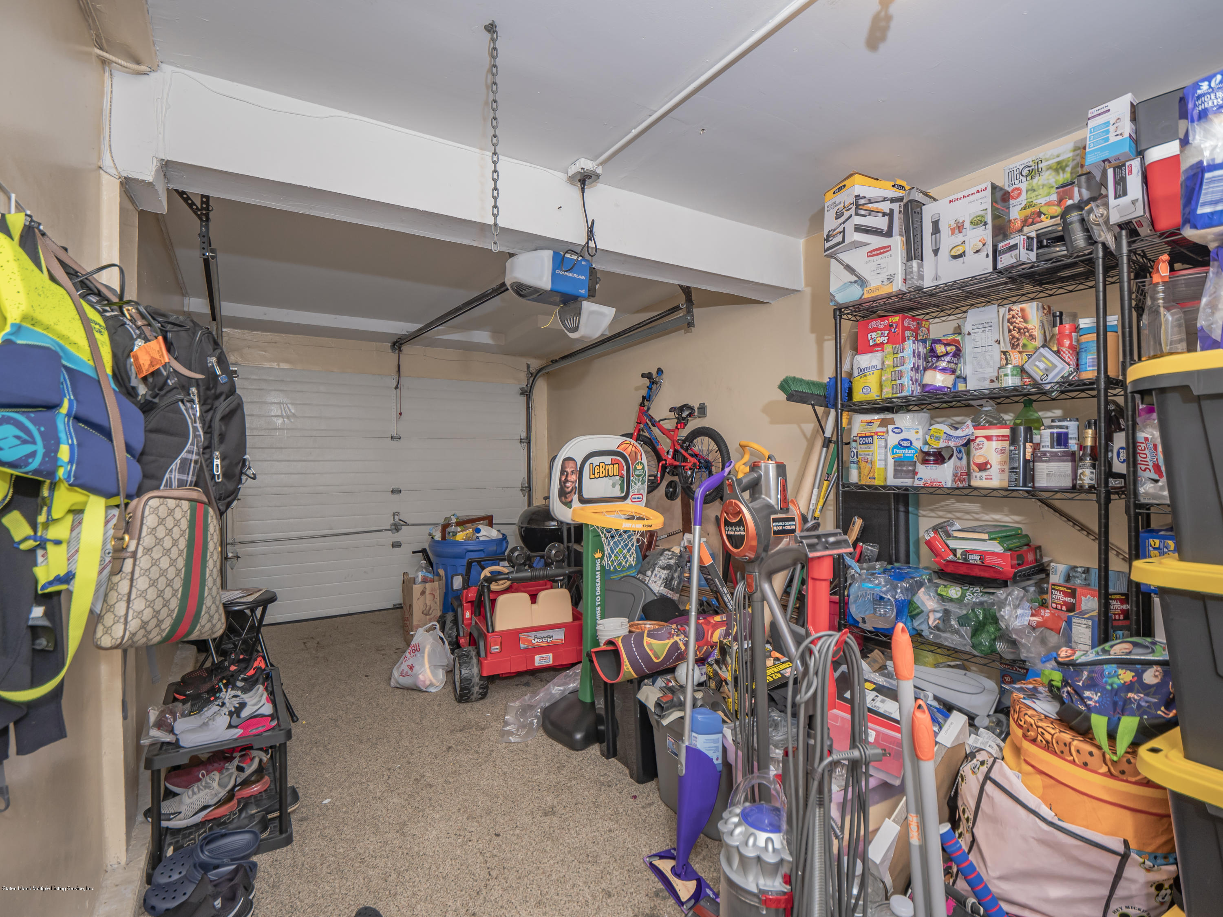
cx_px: 612
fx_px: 565
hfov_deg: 94.5
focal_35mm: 16
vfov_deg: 78.1
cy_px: 458
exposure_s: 1/60
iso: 200
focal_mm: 8
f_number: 2.8
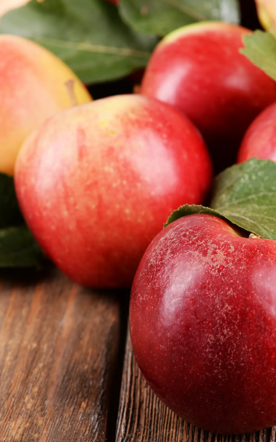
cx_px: 227
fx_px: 1372
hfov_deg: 11.4
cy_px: 228
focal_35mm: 114
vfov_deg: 18.3
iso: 200
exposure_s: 1/200
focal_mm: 70
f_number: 10
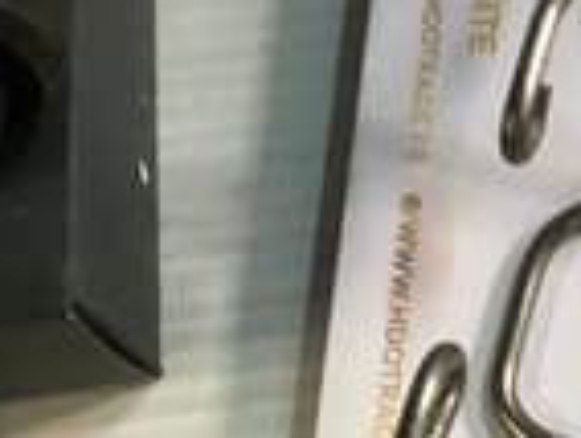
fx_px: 1833
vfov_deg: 13.3
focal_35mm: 109
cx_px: 953
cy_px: -92
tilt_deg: -60.3
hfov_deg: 16.0
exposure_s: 1/50
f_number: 2.4
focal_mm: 3.3
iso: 125
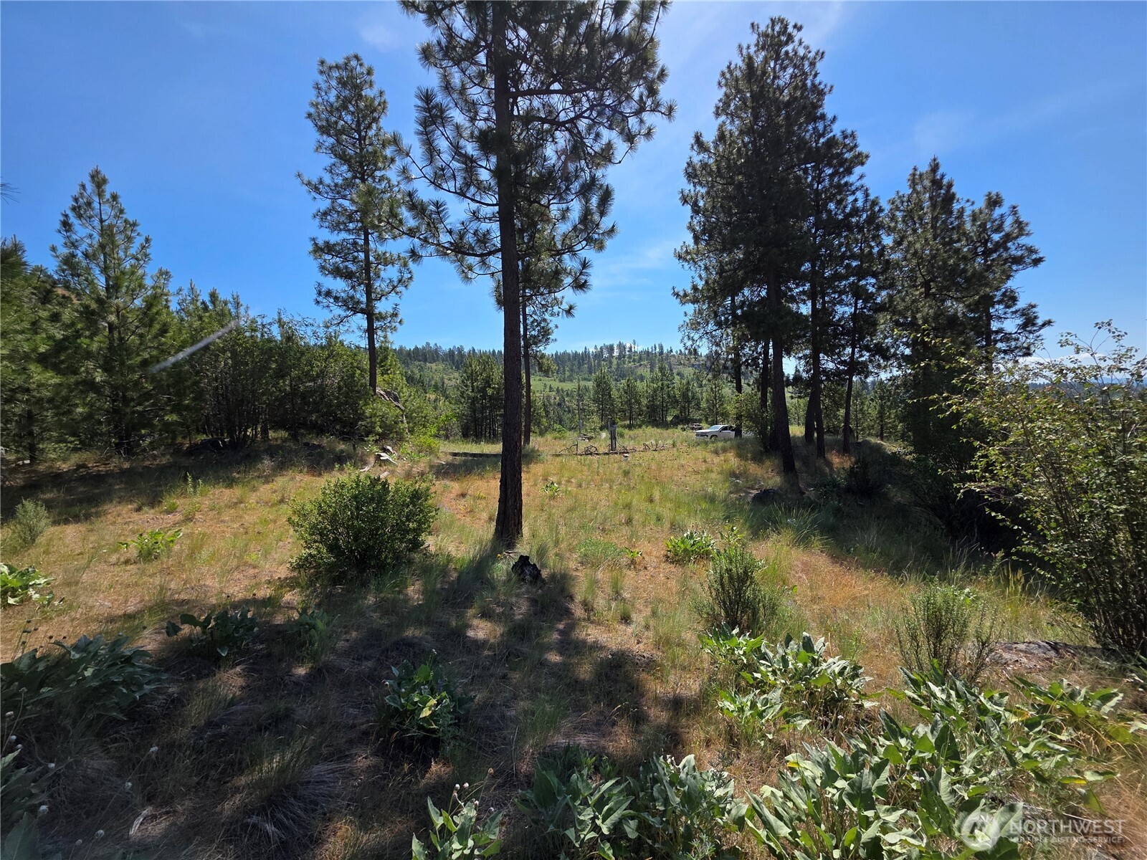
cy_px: 430
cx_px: 574
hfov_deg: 106.2
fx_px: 431
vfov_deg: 89.9
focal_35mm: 13
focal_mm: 2.2
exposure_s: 1/1742
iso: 40
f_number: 1.9
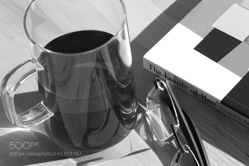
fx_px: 881
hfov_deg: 16.1
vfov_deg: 10.7
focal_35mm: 128
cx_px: 124
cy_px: 83
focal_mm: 85
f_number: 11
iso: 200
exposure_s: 1/80
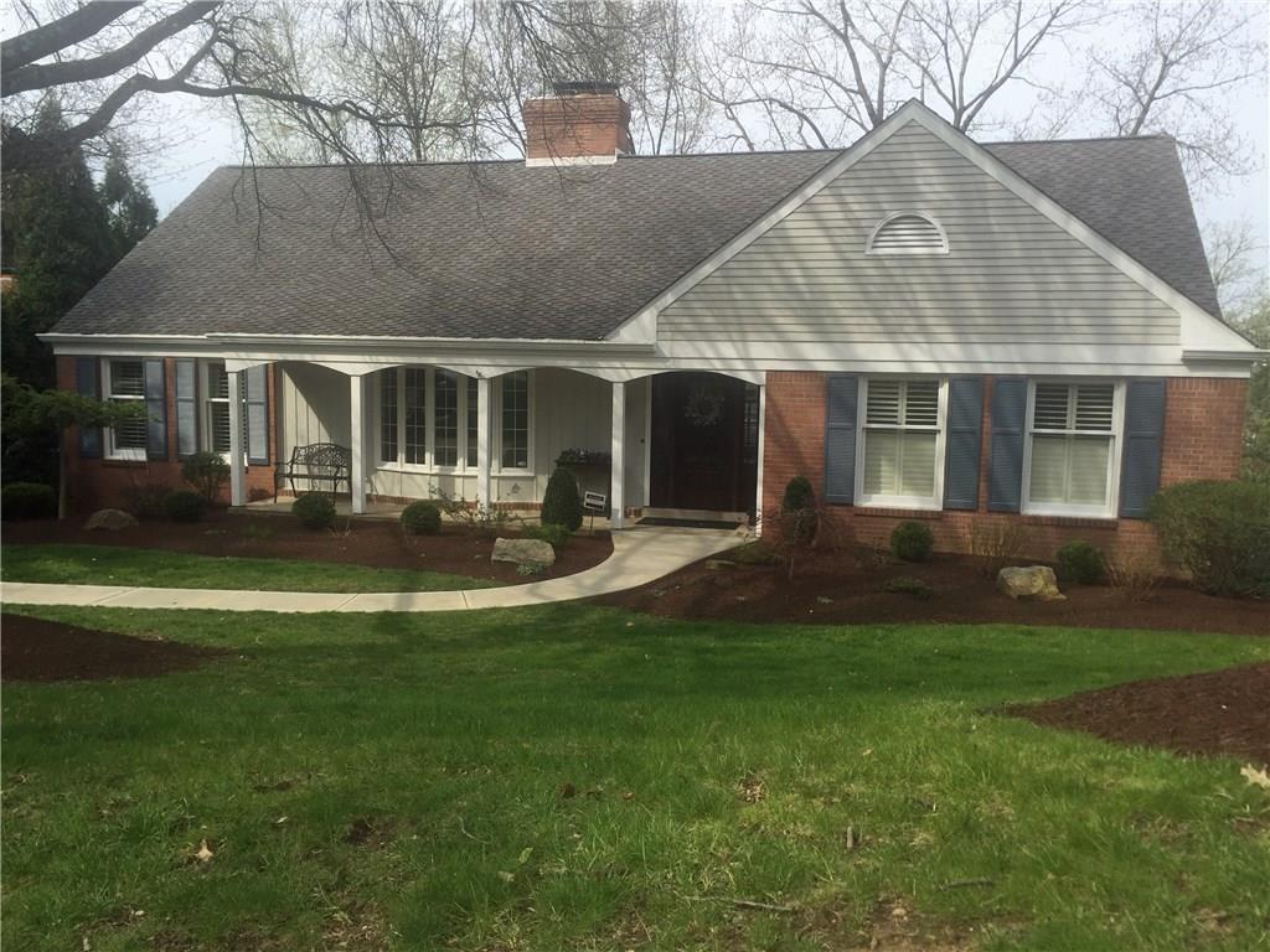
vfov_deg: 48.2
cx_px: 635
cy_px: 476
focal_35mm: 29
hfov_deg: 61.7
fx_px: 1064
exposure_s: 1/1099
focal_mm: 4.15
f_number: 2.2
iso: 32
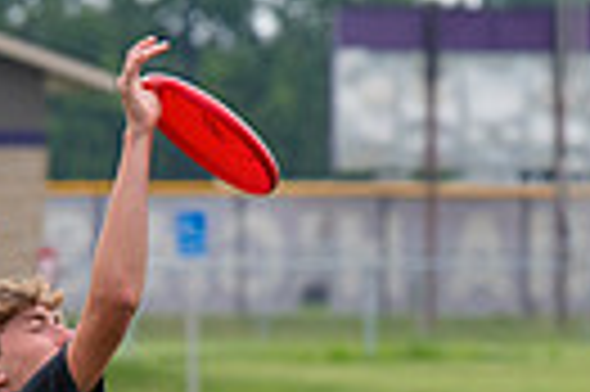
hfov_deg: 1.6
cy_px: 721
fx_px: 20641
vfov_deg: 1.1
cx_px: 54
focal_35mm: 1261
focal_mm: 190
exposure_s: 1/1250
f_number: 5.6
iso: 400
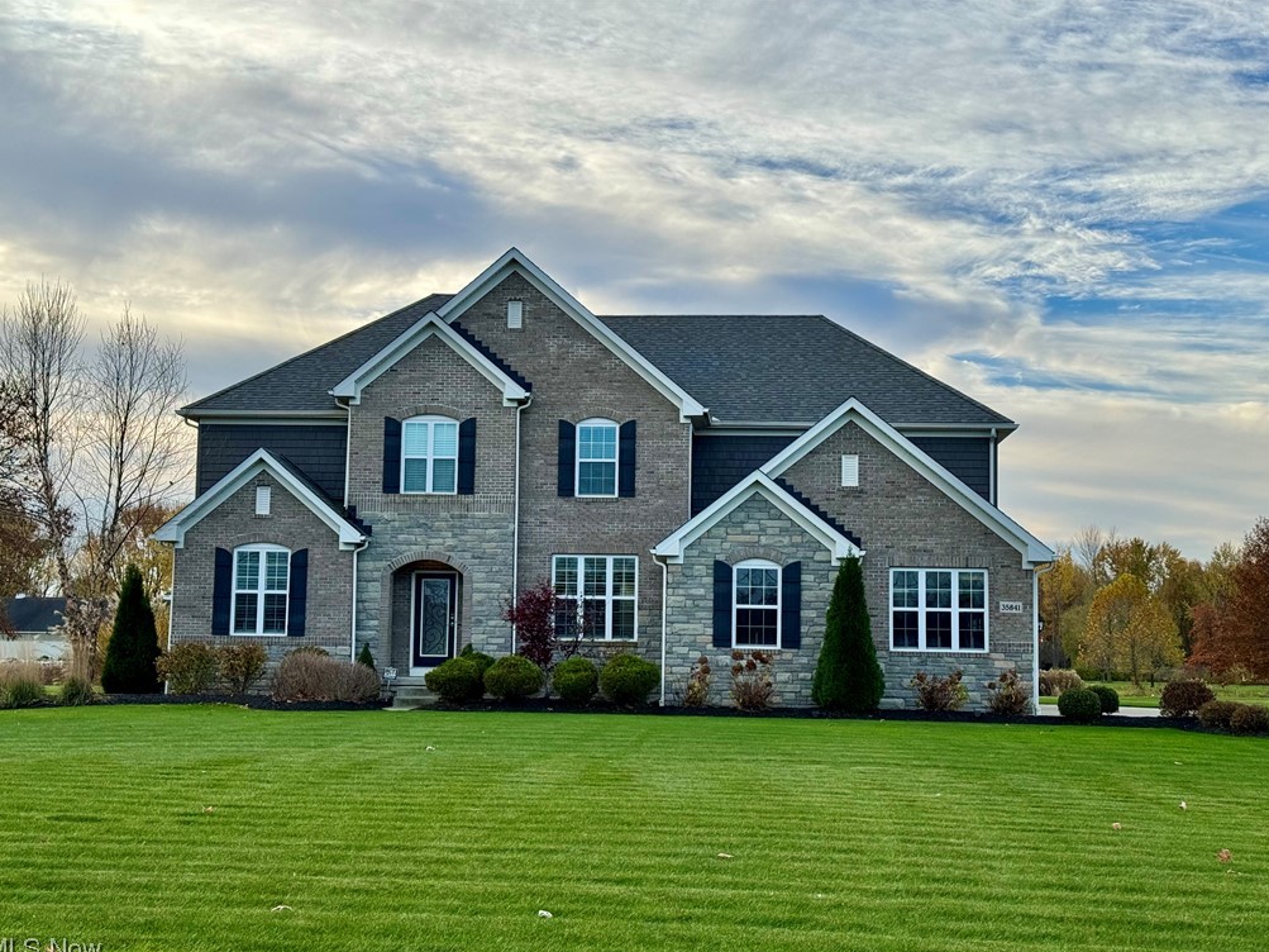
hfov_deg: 38.9
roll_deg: -1.0
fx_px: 1796
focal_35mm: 49
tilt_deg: +5.3
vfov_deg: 29.7
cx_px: 628
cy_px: 484
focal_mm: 6.86
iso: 64
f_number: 1.78
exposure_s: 1/2179
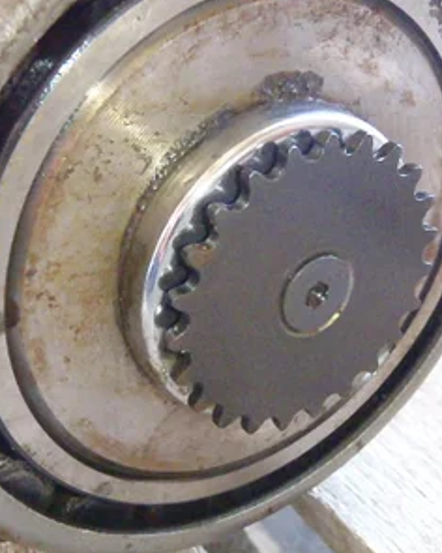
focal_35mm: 49
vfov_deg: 38.0
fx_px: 801
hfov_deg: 30.8
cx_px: 212
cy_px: 276
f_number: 4.7
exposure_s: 1/160
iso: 2500
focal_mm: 6.64
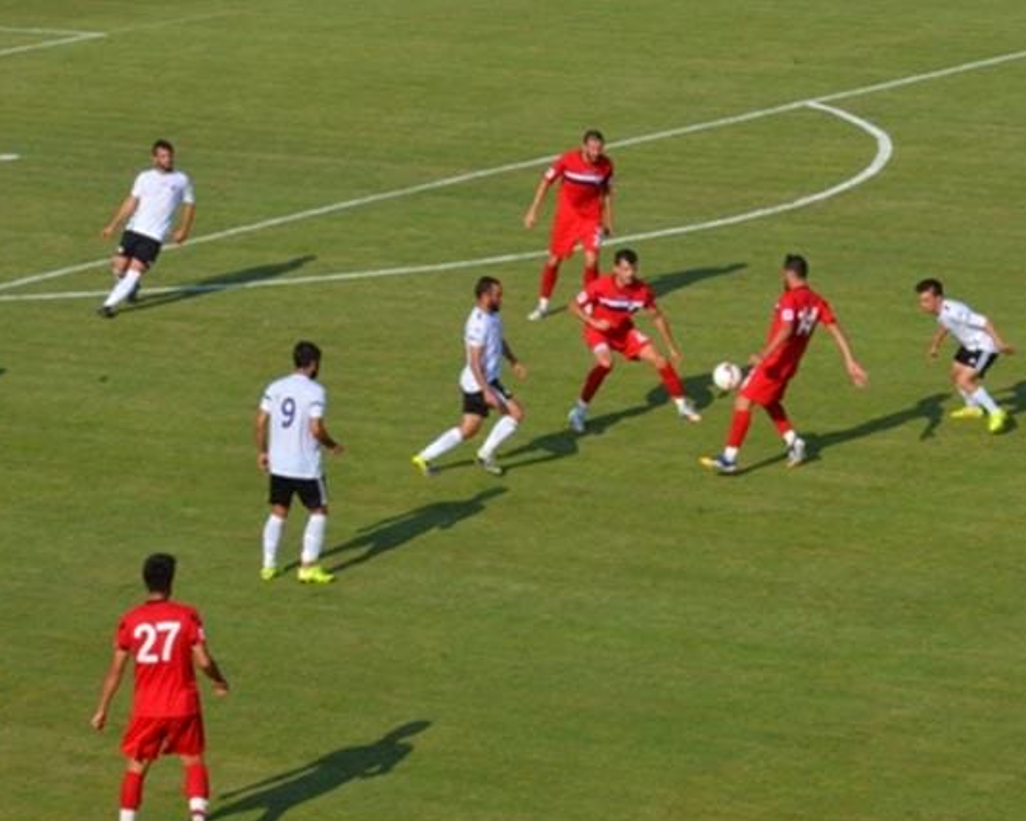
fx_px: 6702
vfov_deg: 7.0
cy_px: 401
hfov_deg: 8.7
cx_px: 748
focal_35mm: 221
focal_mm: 105
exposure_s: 1/250
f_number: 29
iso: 1000
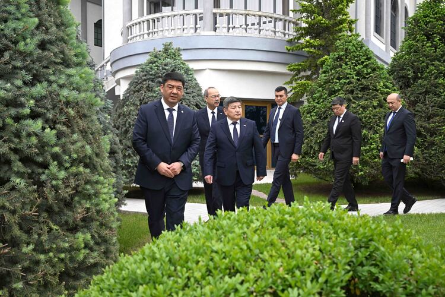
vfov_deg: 37.9
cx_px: 222
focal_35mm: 35
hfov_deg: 54.4
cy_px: 148
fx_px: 433
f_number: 6.3
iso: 200
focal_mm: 35
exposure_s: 1/250
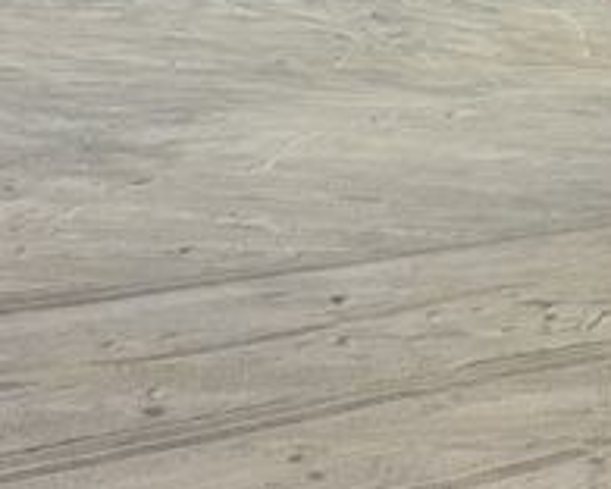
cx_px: 652
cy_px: -357
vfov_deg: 13.9
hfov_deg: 18.5
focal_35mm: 100
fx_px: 1808
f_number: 4
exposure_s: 1/500
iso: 80
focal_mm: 4.4
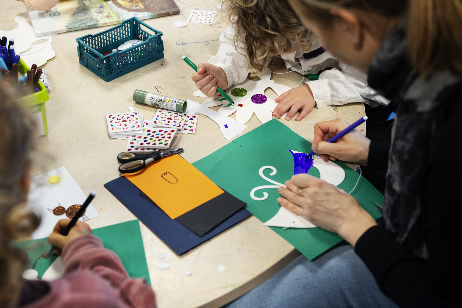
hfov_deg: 35.6
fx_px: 719
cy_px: 154
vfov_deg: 24.2
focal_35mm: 56
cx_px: 231
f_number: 4
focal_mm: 56
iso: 1600
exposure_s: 1/160
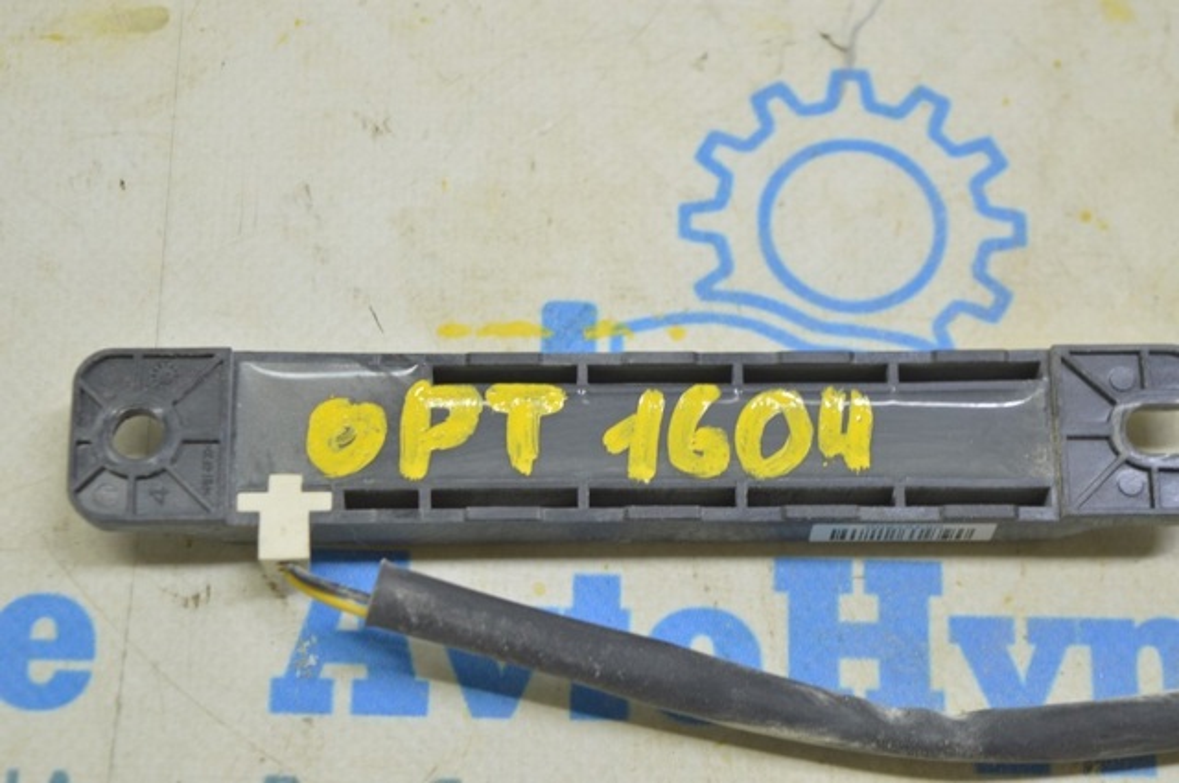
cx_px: 590
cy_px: 392
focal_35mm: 82
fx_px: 2698
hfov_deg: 24.6
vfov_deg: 16.5
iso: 400
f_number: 5.6
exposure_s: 1/20
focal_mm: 55
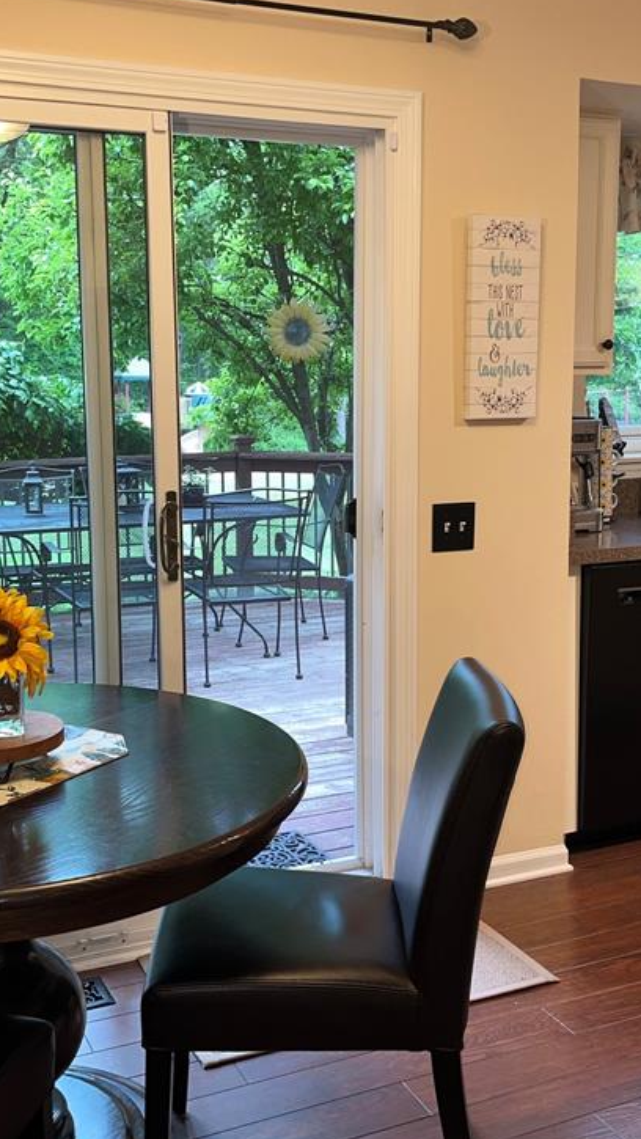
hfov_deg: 29.7
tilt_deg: -8.2
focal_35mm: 40
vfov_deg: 50.5
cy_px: 558
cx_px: 297
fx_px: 1208
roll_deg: +0.7
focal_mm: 5.1
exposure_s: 1/30
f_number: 1.6
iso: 50
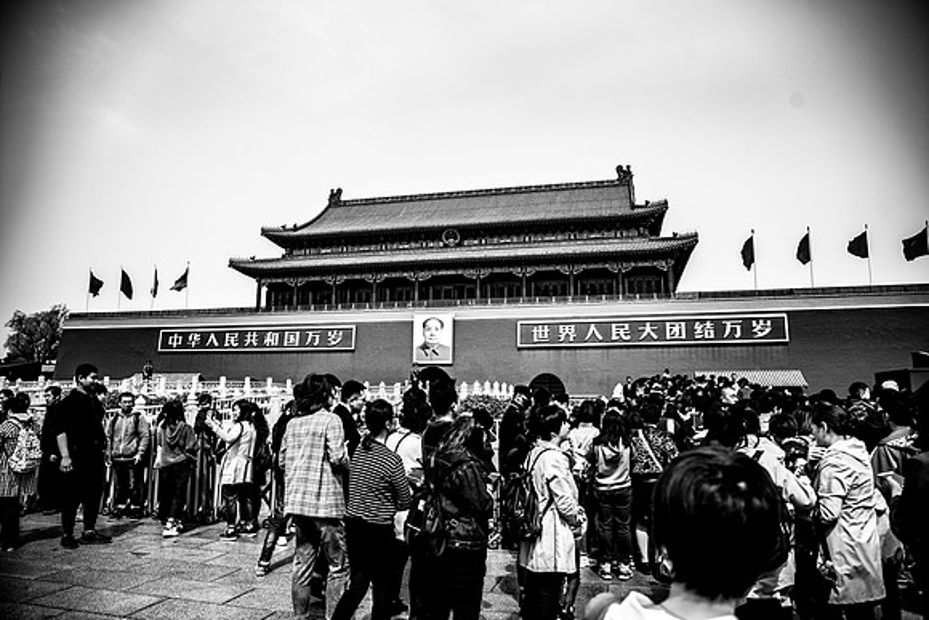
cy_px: 310
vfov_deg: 53.2
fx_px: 619
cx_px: 464
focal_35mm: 24
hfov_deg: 73.7
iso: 100
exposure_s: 1/1250
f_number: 4
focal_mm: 24
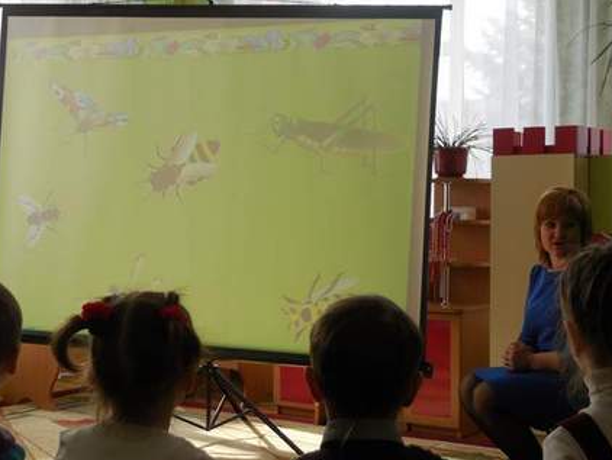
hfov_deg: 26.0
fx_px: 1327
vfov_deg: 19.7
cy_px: 210
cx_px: 290
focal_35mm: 75
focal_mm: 10.9
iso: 125
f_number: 4.2
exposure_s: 1/80
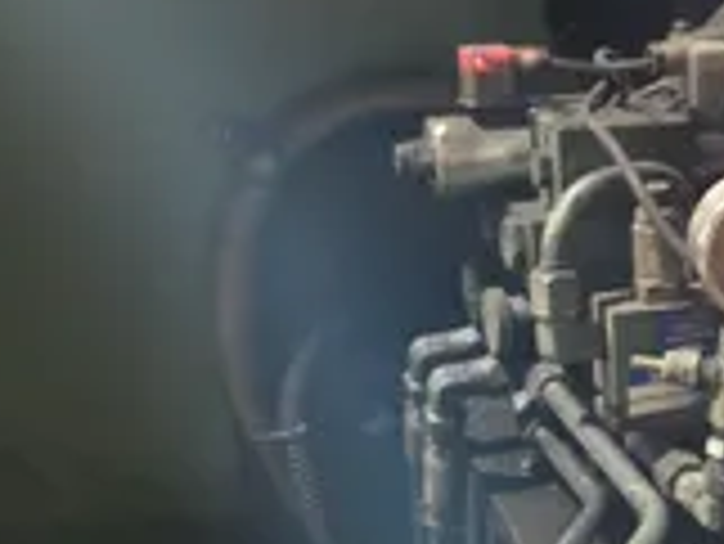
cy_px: 373
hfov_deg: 31.5
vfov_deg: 25.5
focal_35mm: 57
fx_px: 1193
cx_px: 702
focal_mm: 5.4
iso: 1600
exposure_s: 1/30
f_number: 1.8
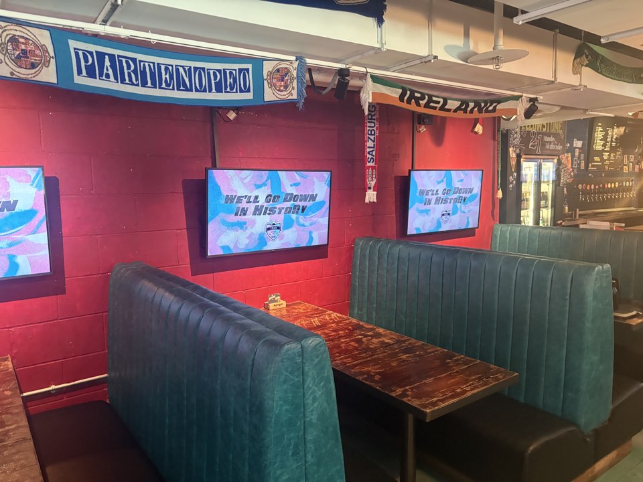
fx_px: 483
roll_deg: +1.7
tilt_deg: -5.6
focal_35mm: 26
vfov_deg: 53.1
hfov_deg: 67.3
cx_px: 322
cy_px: 241
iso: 500
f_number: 1.6
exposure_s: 1/33
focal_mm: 5.96
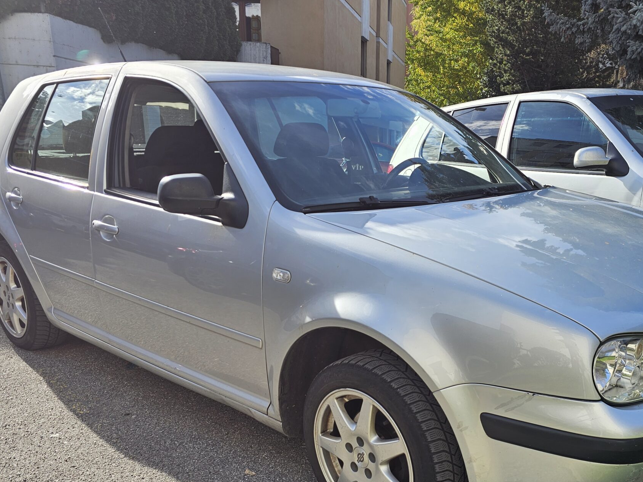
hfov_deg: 51.7
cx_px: 427
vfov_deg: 39.9
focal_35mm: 35
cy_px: 343
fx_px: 650
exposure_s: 1/285
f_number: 1.7
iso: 10
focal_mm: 6.3
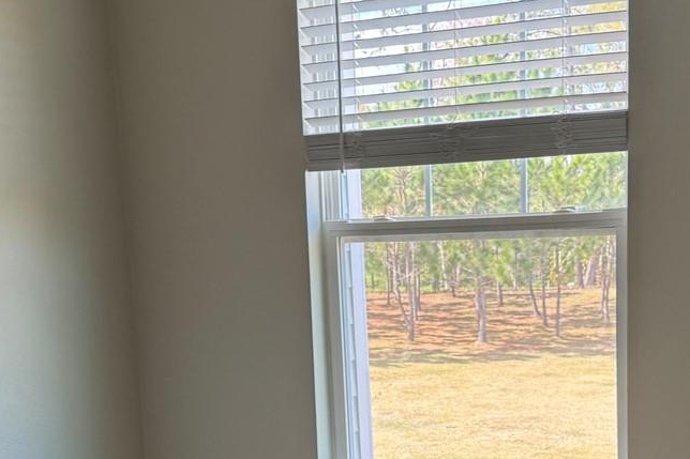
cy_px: 410
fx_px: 1188
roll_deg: +3.7
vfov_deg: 21.4
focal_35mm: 62
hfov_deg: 32.4
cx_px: 387
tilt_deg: -8.7
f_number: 1.78
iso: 100
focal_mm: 6.76
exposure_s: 1/137
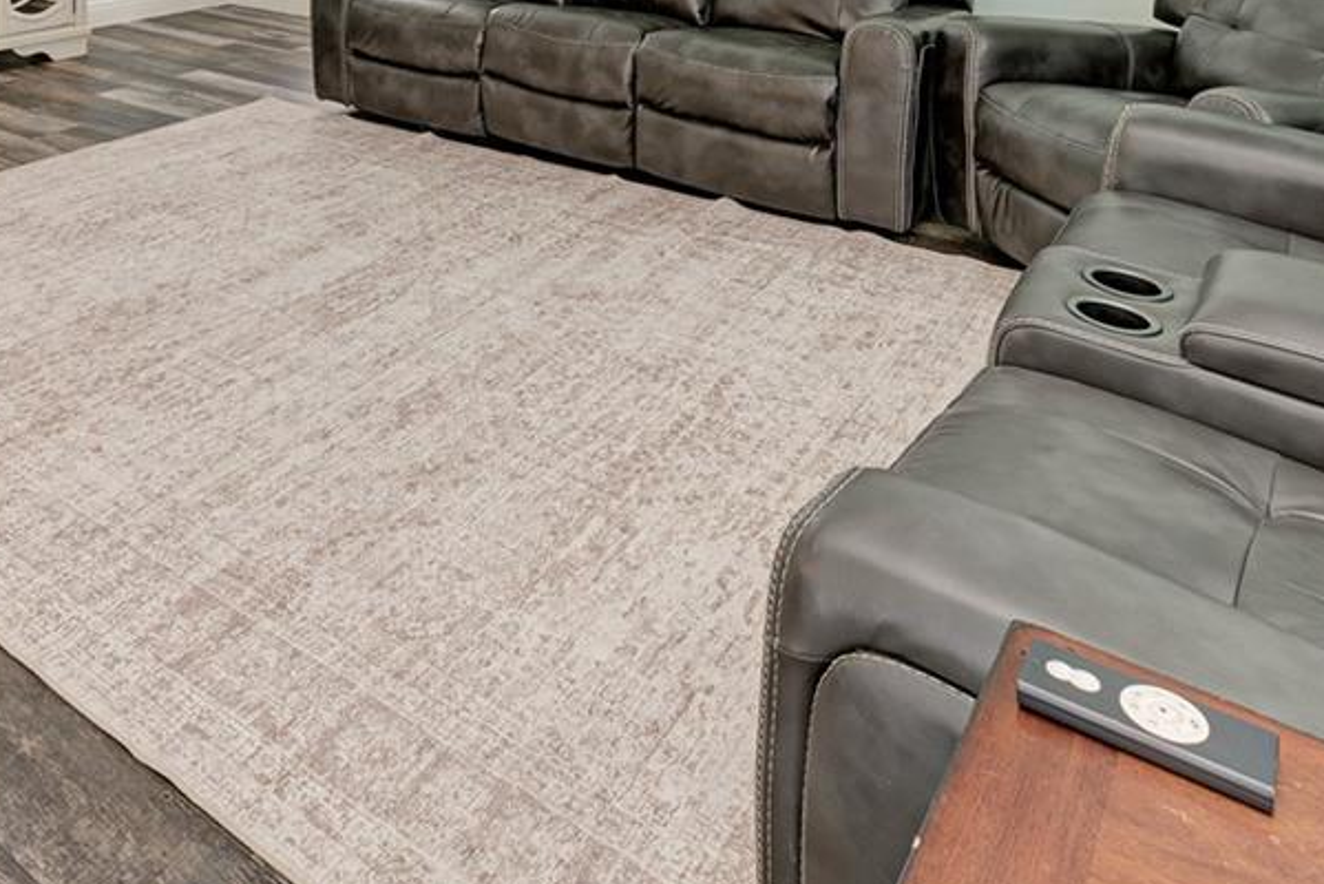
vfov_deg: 32.8
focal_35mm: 32
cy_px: -209
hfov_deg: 56.3
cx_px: 360
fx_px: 1177
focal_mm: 12
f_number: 9
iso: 200
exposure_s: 1/5
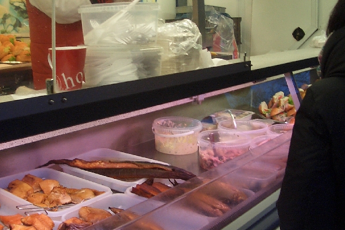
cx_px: 150
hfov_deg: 40.3
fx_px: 470
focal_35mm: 49
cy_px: 95
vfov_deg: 27.5
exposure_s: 1/50
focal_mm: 5.8
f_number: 2.6
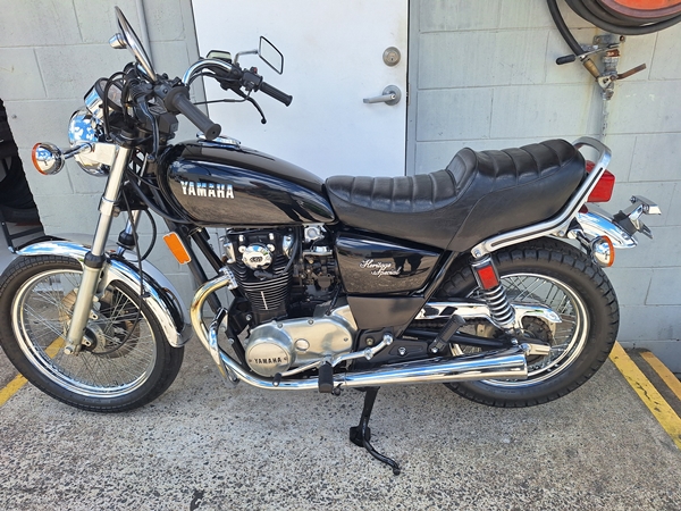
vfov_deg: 58.9
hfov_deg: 73.9
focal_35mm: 23
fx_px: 452
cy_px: 256
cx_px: 340
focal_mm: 5.54
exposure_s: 1/1035
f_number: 1.8
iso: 40
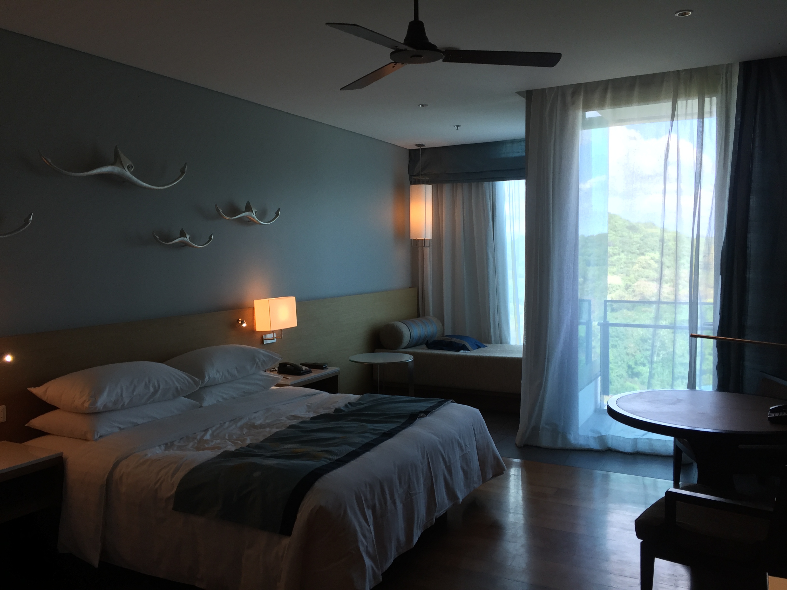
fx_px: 659
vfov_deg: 48.2
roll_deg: +0.9
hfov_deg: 61.7
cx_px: 394
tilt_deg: -3.5
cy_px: 295
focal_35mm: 29
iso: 50
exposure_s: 1/100
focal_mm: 4.15
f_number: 2.2
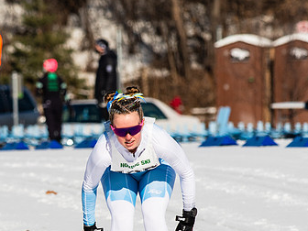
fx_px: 8453
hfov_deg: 2.1
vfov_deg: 1.6
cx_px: 45
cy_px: 171
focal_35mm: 950
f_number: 8
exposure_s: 1/2000
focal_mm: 300
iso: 400
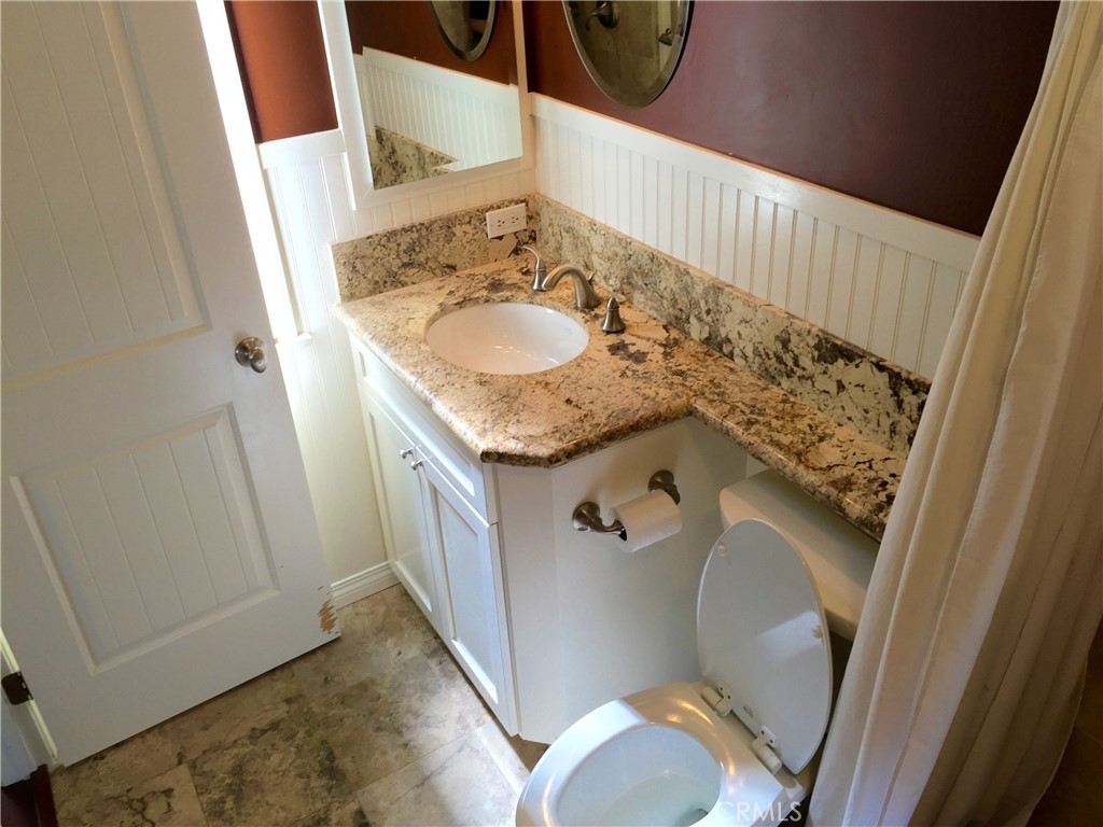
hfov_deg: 61.7
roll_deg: +3.8
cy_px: 414
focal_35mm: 29
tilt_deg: -28.7
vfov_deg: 48.2
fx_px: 924
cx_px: 552
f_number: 2.2
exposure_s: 1/30
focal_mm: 4.15
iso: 32
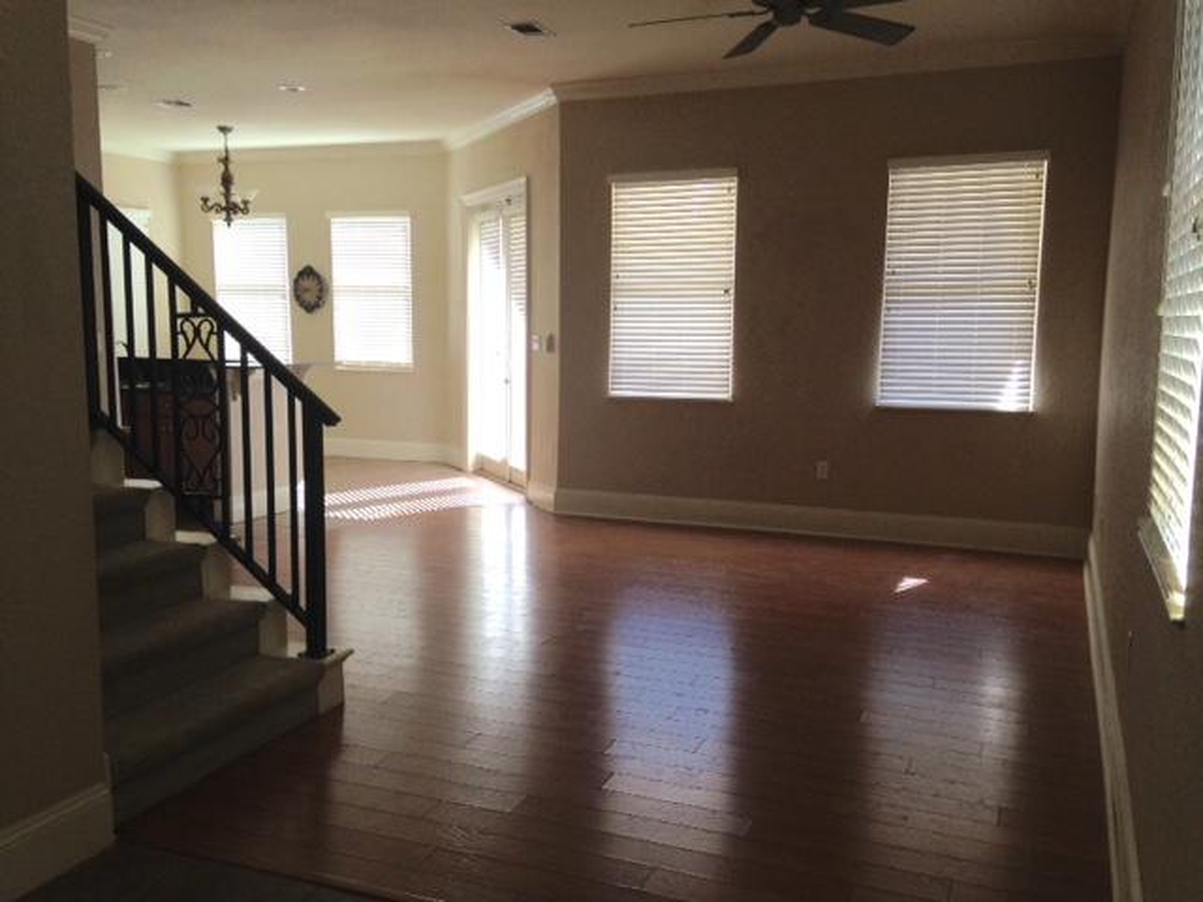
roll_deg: -0.6
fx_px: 1147
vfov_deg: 42.9
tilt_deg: -8.0
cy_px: 451
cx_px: 602
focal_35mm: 33
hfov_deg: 55.4
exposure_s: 1/120
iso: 64
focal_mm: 4.12
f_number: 2.4
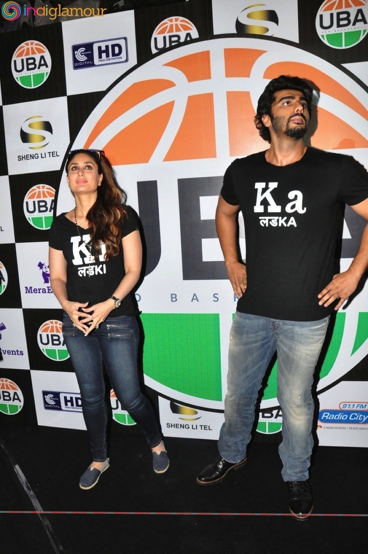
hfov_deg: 47.8
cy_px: 277
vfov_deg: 67.4
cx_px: 184
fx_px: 415
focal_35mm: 27
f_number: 6.3
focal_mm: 18
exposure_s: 1/125
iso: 3200
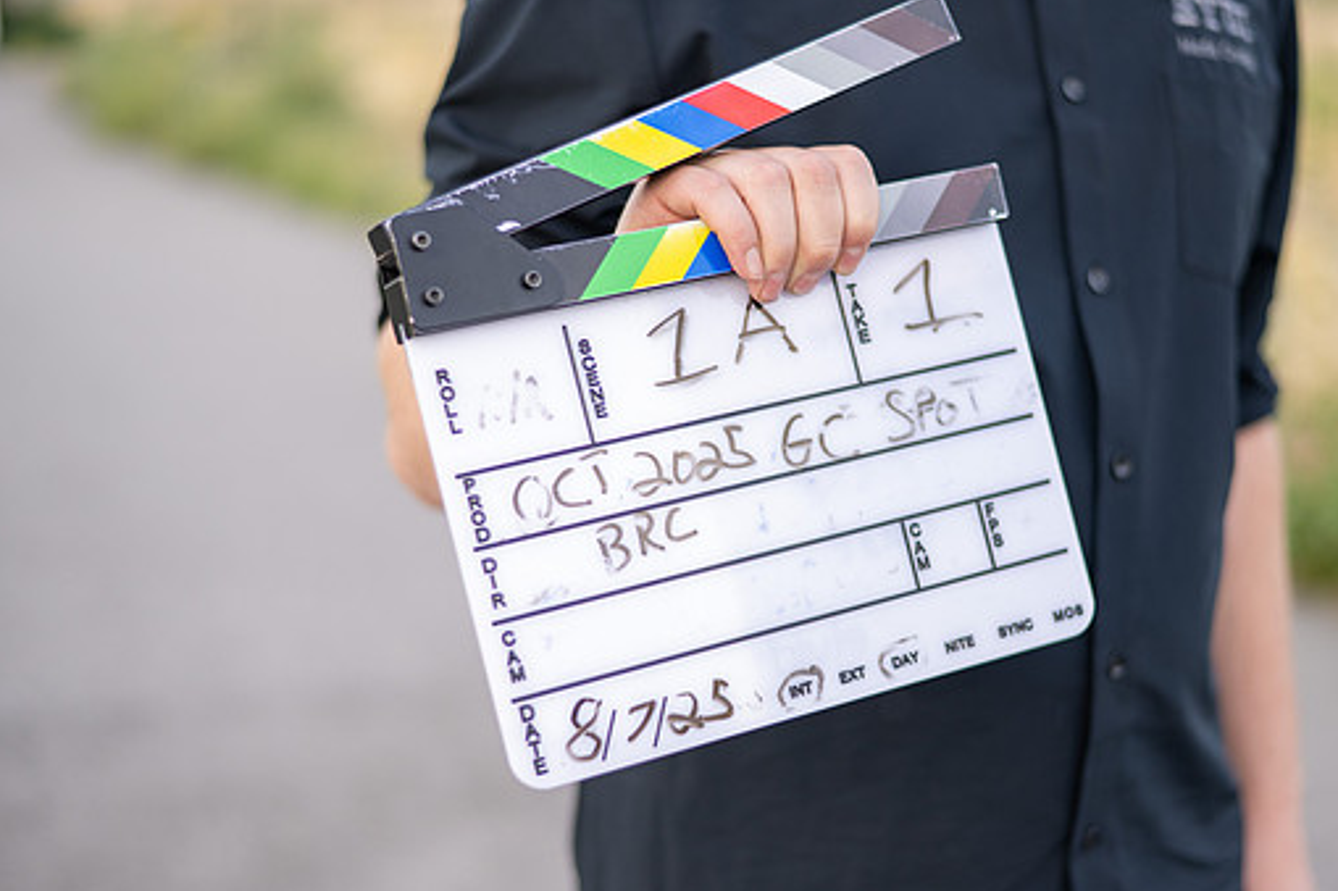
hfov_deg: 35.0
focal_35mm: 57
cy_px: 467
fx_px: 2118
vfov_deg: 23.8
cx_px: 736
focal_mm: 50
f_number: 1.8
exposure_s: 1/640
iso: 200
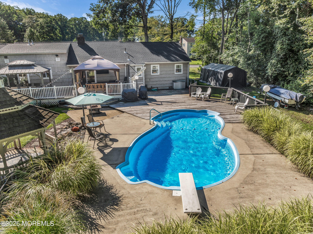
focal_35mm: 24
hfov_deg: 71.6
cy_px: 117
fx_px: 217
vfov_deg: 56.8
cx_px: 156
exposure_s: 1/3200
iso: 140
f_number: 2.8
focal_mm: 12.29
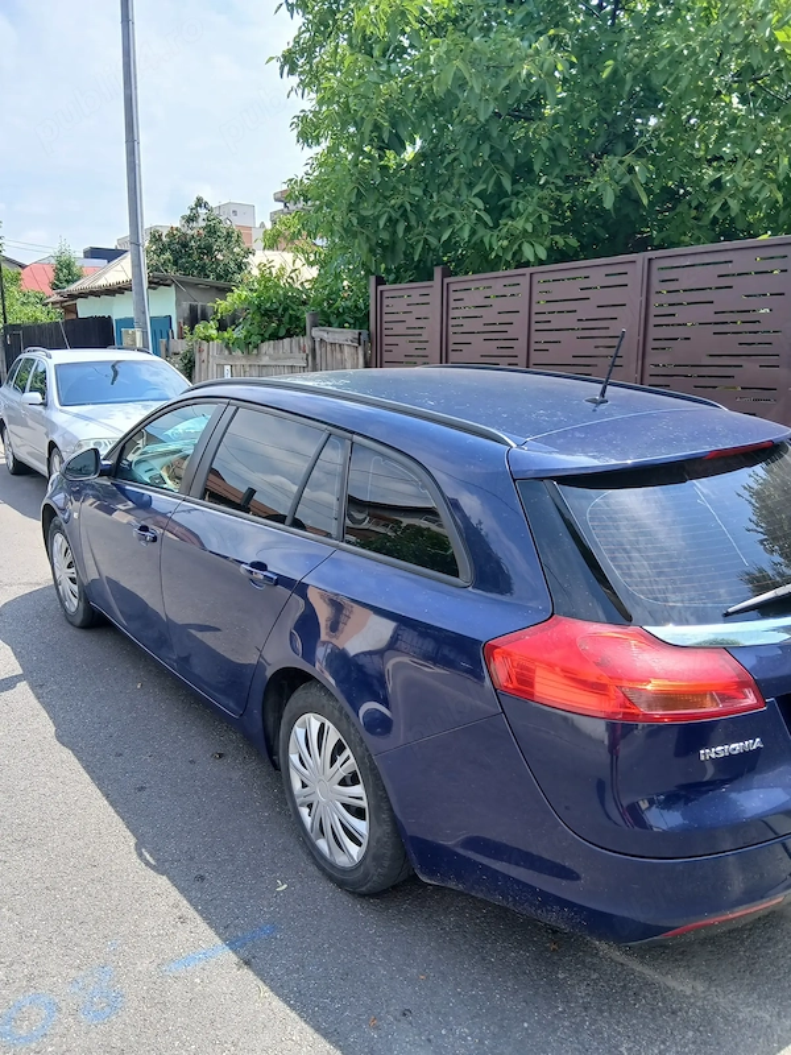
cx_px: 396
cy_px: 528
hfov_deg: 53.1
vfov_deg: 67.3
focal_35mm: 26
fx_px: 792
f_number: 1.8
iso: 20
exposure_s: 1/193
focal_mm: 3.98
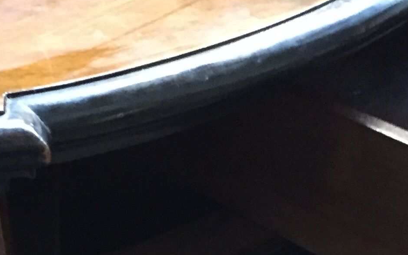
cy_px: 537
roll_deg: +5.2
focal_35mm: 107
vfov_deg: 11.0
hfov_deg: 19.4
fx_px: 1190
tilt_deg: -43.0
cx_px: 160
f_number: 2.2
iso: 400
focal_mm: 4.15
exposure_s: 1/17
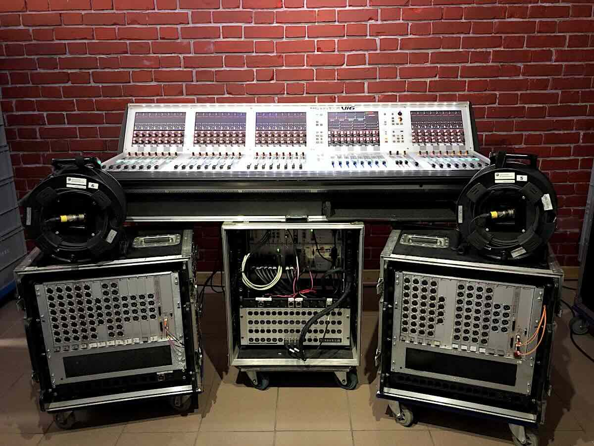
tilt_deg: -16.2
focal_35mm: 28
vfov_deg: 49.7
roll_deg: +1.9
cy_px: 223
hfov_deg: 63.4
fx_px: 480
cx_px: 297
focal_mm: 3.99
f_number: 1.8
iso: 100
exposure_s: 1/5
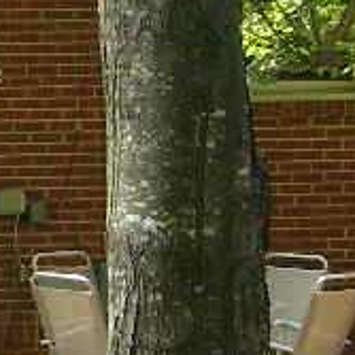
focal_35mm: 206
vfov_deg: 8.5
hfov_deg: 8.2
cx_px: -302
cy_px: 79
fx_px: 2390
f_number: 2.8
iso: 50
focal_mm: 7.8
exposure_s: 1/69.3
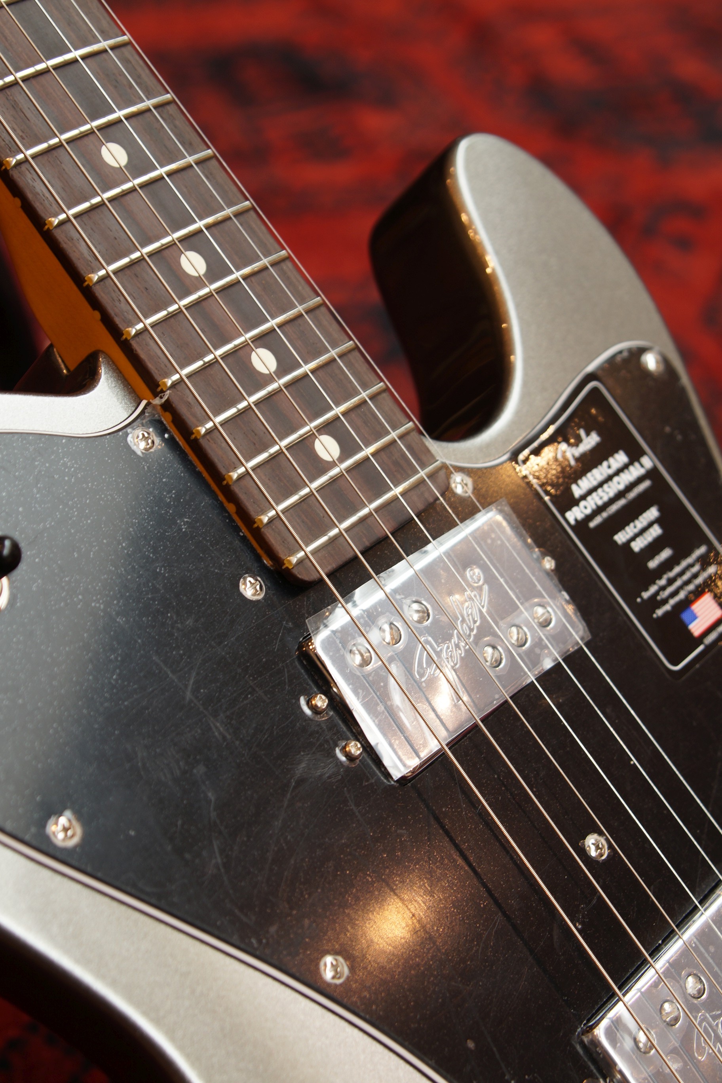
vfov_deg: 29.9
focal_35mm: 68
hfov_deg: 20.2
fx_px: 2030
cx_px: 361
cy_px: 542
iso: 100
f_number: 5.6
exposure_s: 1/10
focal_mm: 45
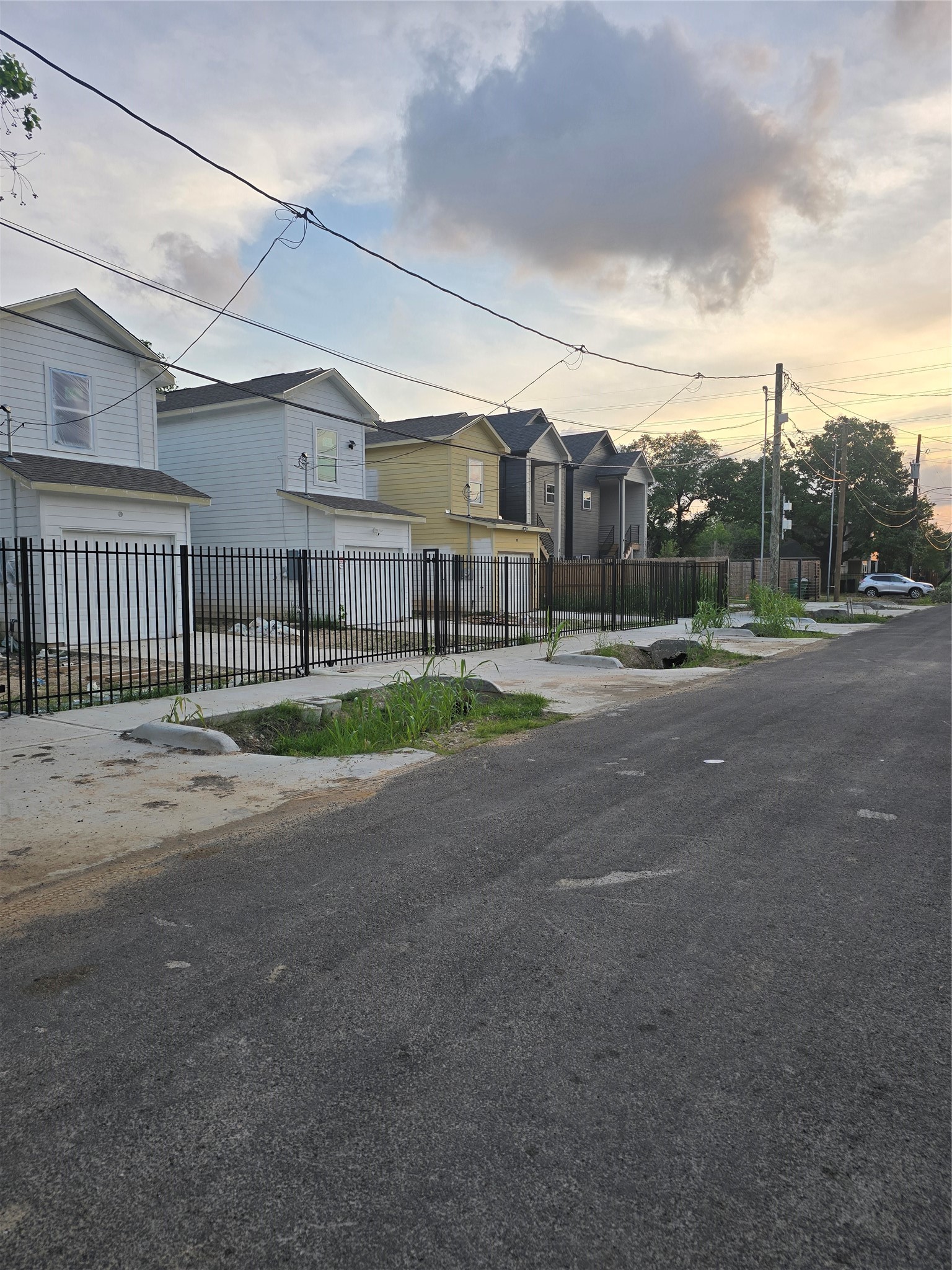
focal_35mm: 23
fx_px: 843
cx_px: 476
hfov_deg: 58.9
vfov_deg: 73.9
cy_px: 635
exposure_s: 1/180
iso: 16
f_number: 1.7
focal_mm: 6.3
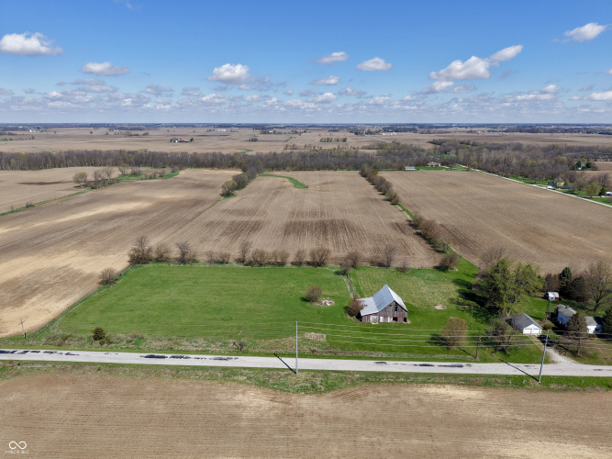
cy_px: 230
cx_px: 306
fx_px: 424
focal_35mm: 24
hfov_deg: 71.6
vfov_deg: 56.8
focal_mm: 8.67
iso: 100
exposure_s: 1/4000
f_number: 1.8
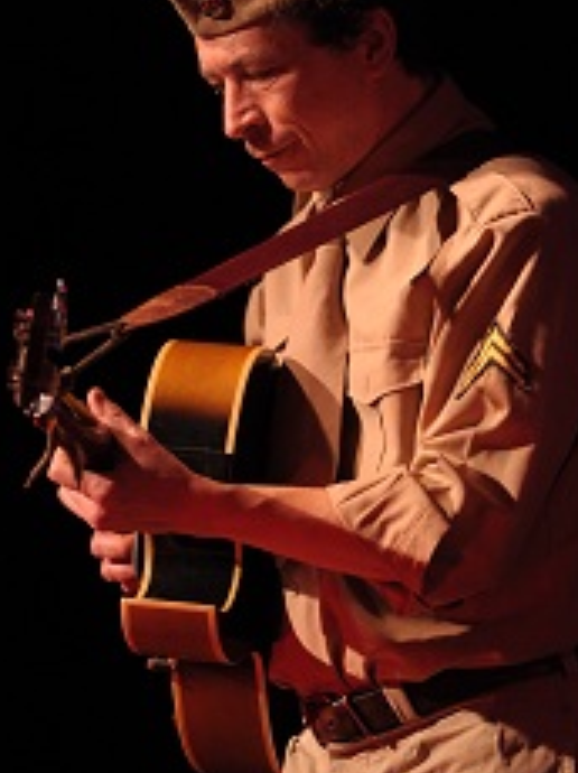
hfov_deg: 4.0
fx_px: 8320
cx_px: 371
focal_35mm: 373
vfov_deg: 5.3
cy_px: 497
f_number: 2.8
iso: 1000
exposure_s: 1/250
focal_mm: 200
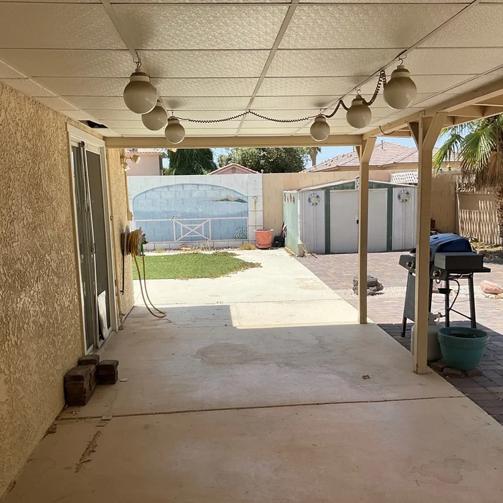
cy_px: 283
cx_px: 253
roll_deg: +1.3
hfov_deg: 47.2
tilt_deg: -10.0
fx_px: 575
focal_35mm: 35
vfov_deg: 47.1
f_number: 1.8
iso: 16
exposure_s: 1/1279
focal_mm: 3
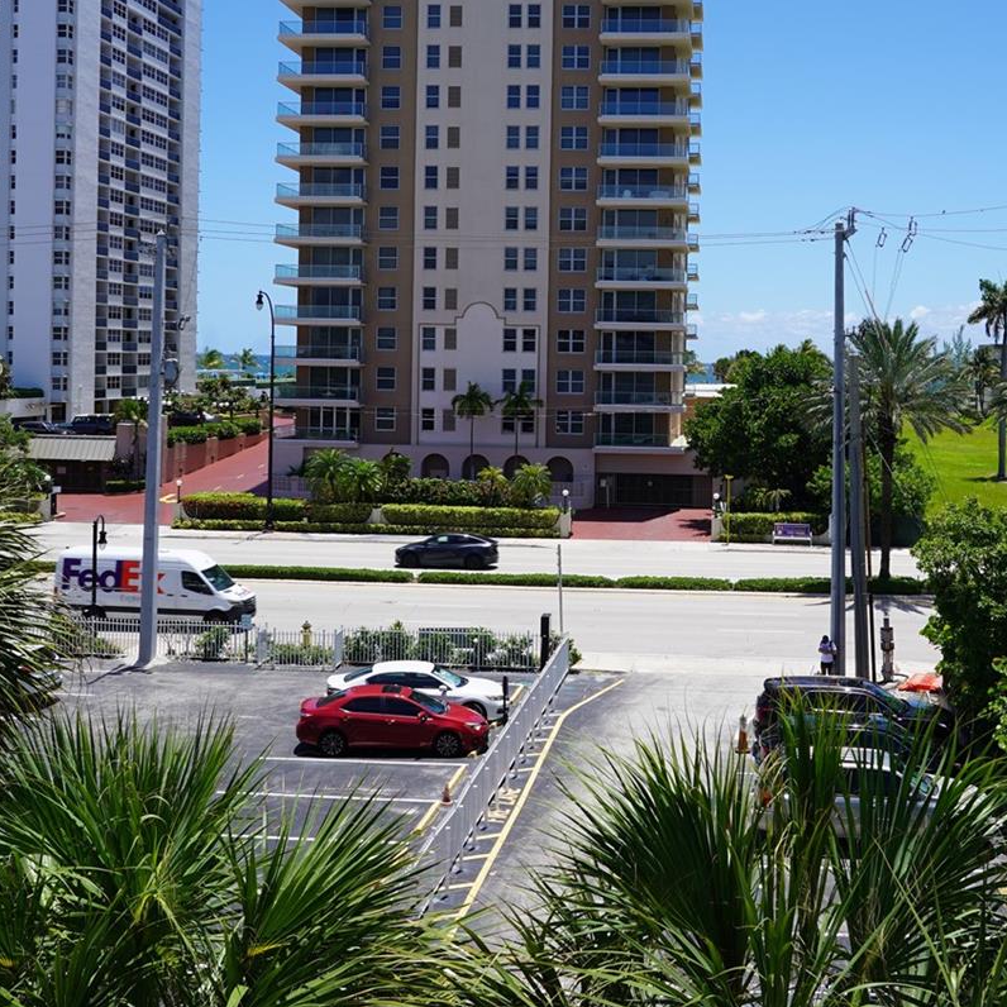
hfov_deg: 40.7
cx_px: 622
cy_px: 368
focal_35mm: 41
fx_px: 1349
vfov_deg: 40.6
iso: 100
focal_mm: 24
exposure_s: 1/160
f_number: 10
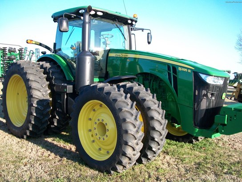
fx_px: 224
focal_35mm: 32
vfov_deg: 44.2
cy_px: 91
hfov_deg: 56.8
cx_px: 121
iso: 80
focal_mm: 5.7
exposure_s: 1/320
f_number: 2.9
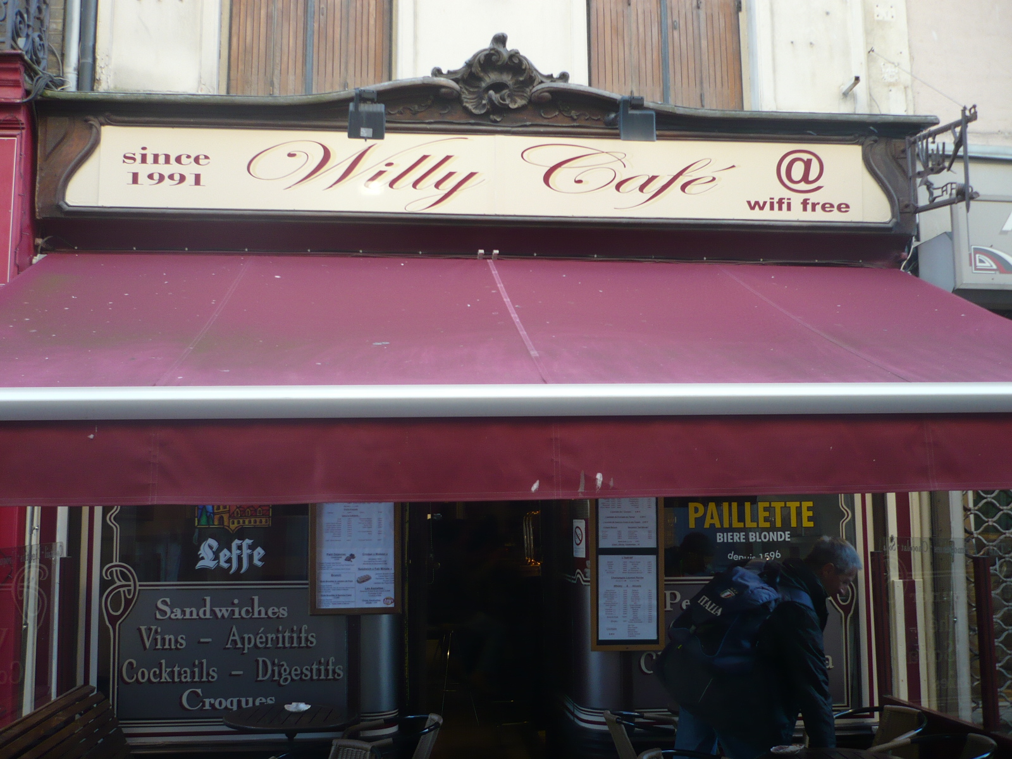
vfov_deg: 40.7
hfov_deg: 52.6
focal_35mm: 35
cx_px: 506
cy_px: 380
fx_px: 1023
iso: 100
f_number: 2.8
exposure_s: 1/50
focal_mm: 5.8
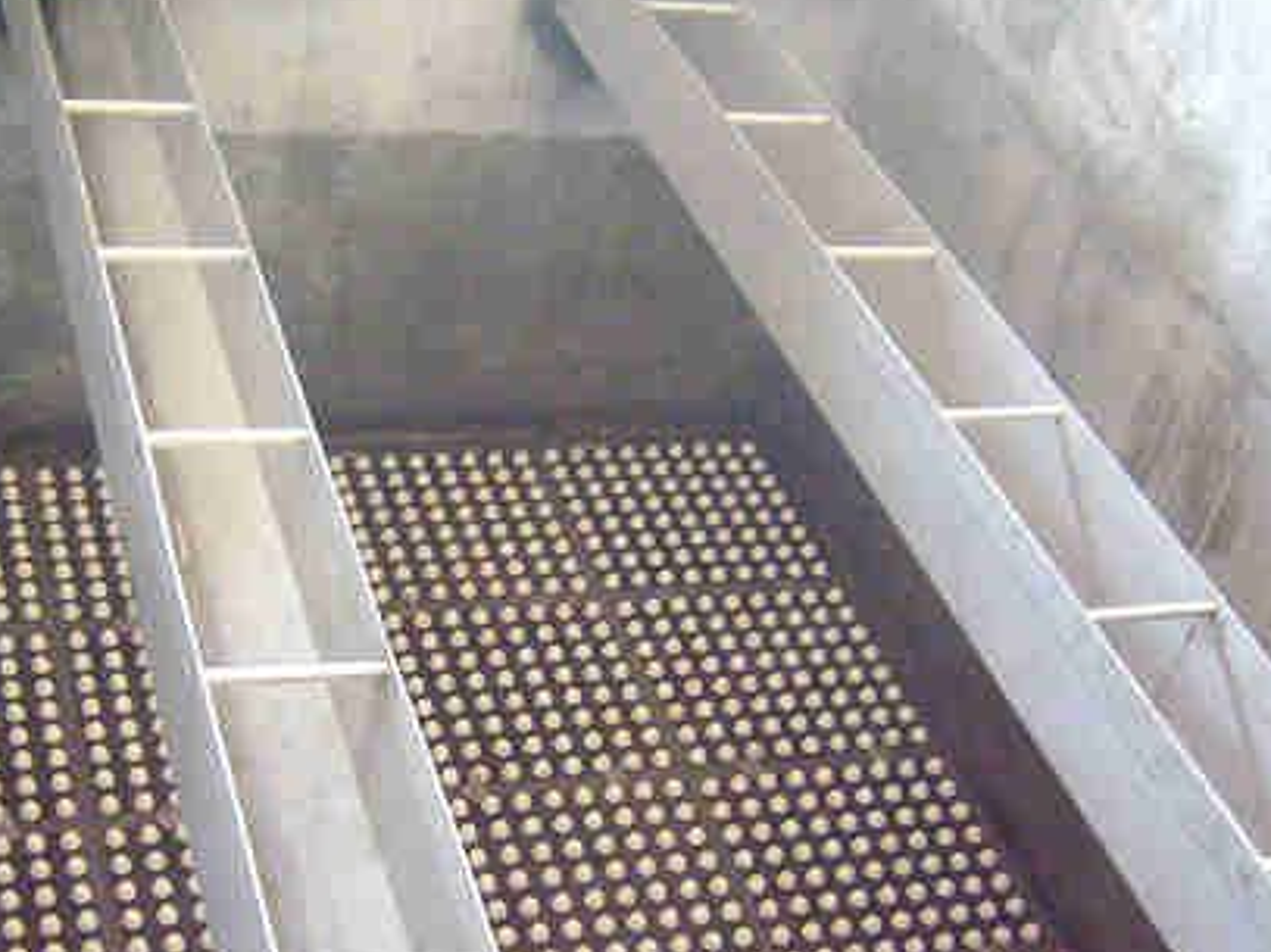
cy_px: 574
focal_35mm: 55
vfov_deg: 26.5
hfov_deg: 34.9
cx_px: 531
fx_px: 2019
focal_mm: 5.8
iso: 200
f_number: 2.8
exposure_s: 1/10
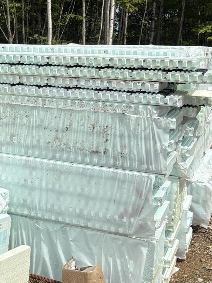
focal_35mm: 62
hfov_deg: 22.3
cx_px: -25
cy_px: 116
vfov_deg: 31.1
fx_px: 506
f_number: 1.6
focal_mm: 5.96
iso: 50
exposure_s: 1/4608
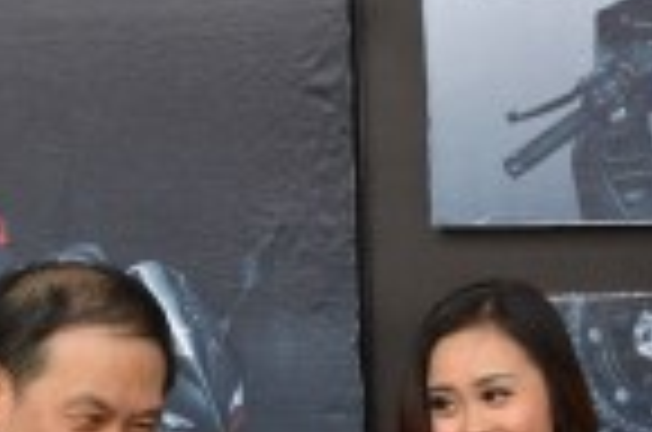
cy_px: 799
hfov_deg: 9.6
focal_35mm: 211
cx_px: 868
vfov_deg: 6.3
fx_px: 3813
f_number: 10
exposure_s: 1/100
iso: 400
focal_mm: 34
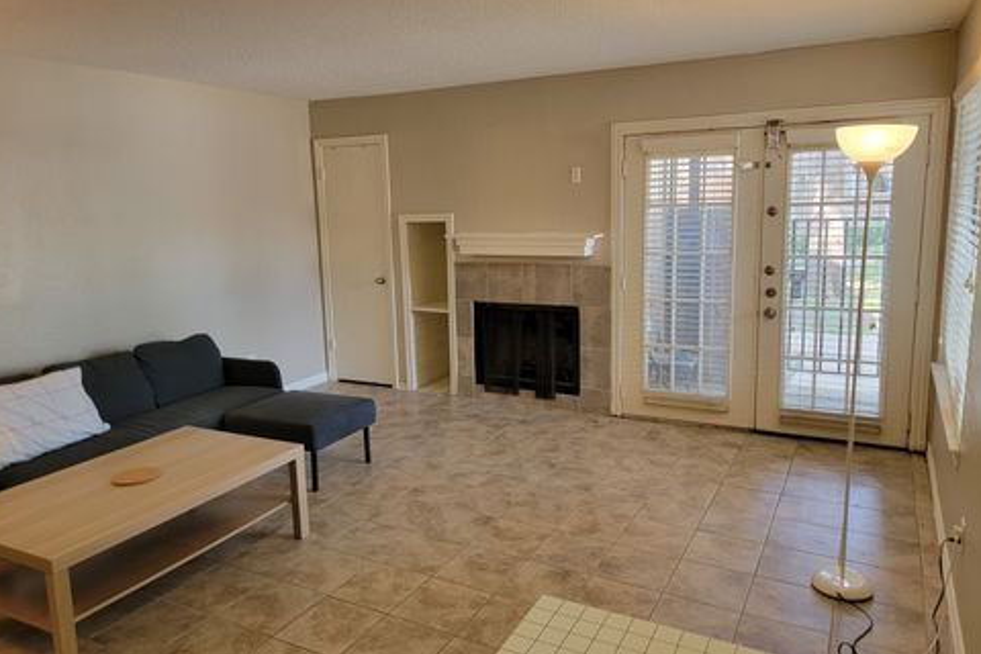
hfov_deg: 69.4
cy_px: 318
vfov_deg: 49.5
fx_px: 708
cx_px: 490
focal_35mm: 26
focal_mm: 6.7
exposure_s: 1/60
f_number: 1.8
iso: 200
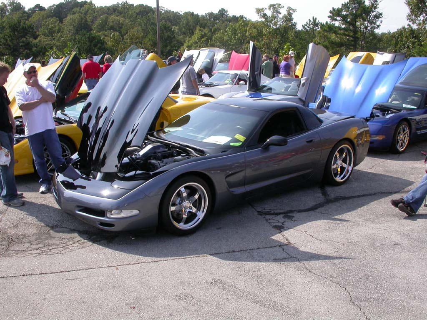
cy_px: 160
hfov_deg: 49.0
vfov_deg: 37.7
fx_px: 469
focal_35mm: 38
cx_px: 214
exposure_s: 1/243
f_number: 6.7
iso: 100
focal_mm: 7.85
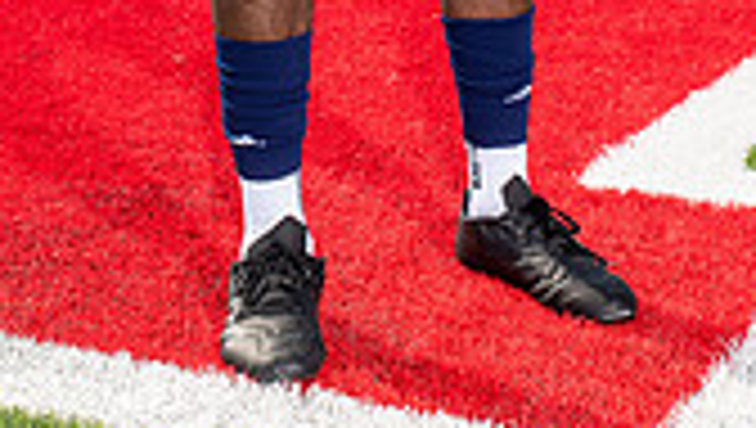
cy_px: -550
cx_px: 374
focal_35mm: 101
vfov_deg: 10.6
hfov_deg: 21.1
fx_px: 2027
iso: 100
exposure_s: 1/400
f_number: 6.3
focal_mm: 36
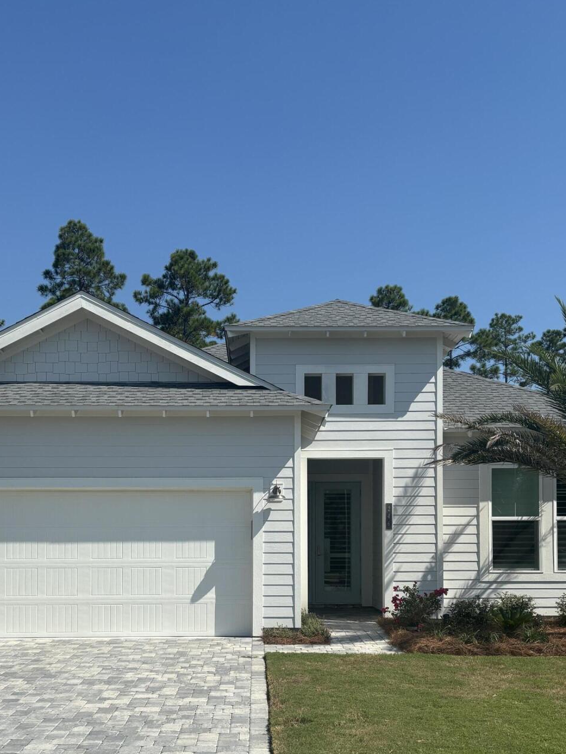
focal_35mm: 41
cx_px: 243
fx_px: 894
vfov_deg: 44.7
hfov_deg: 35.1
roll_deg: +0.2
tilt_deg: +0.0
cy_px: 532
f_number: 1.6
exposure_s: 1/5348
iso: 50
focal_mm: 5.96
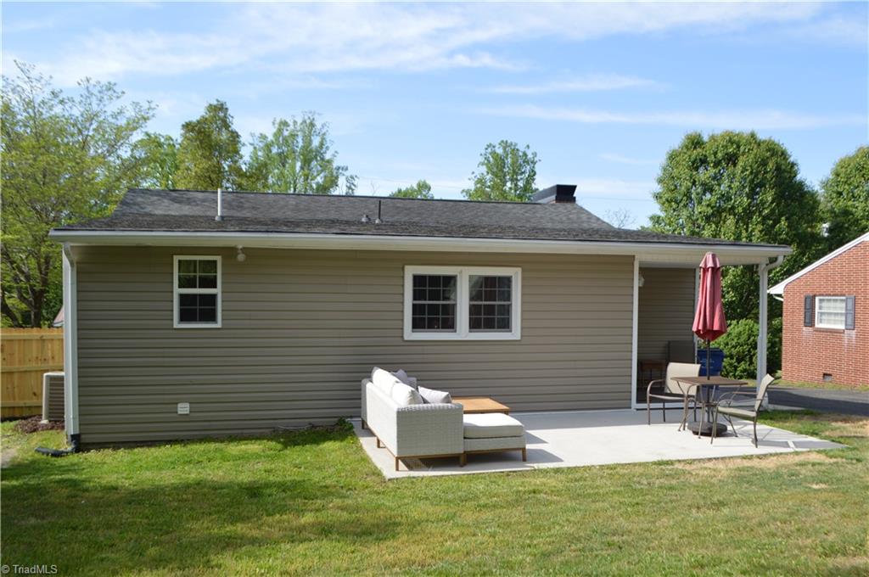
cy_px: 288
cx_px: 434
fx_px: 723
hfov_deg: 62.0
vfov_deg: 43.5
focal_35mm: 30
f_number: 7.1
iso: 100
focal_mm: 20
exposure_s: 1/200
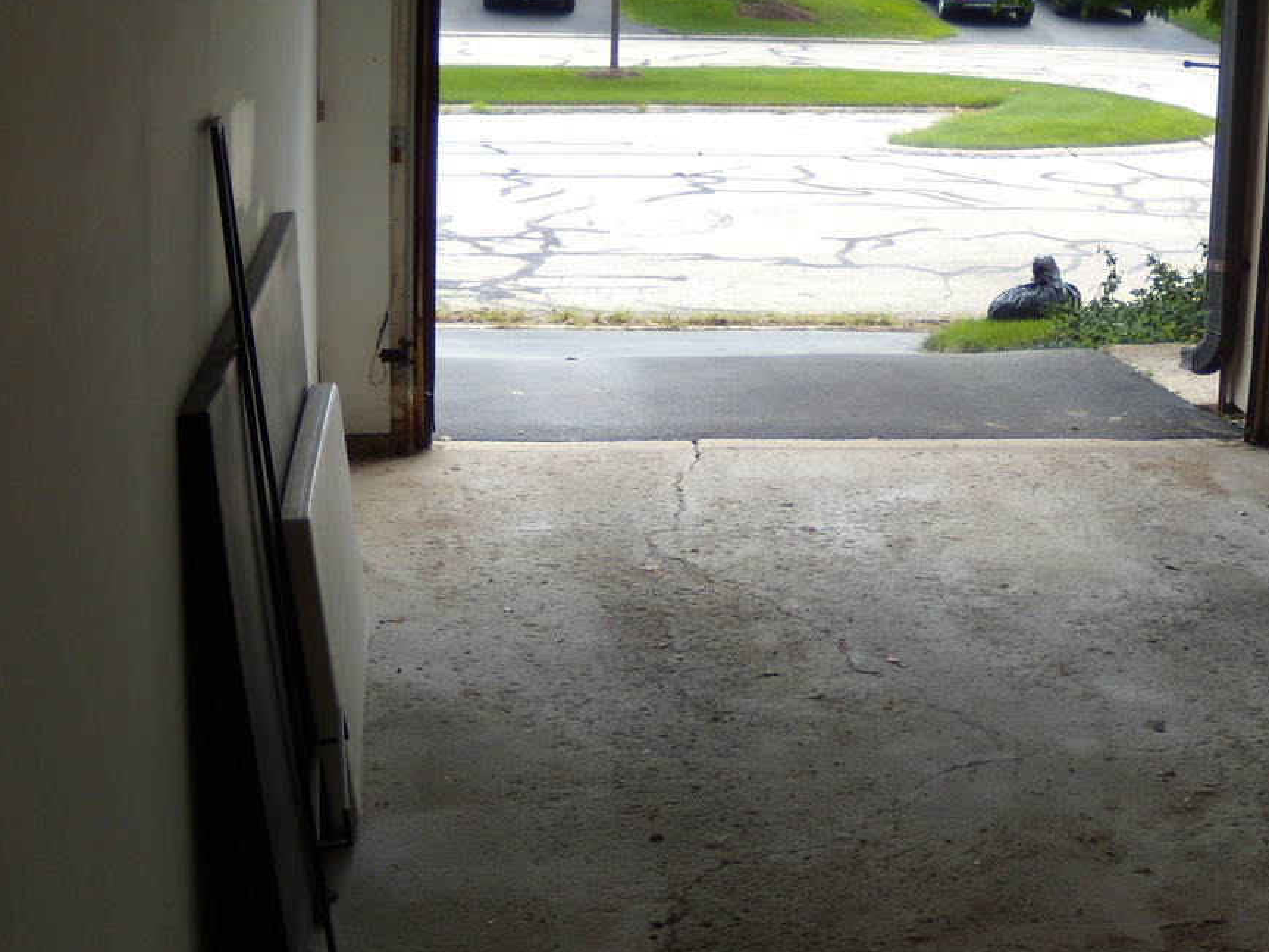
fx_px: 2200
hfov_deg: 31.8
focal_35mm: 60
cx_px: 903
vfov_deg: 24.4
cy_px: 364
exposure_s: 1/125
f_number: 3.6
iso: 80
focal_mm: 6.4
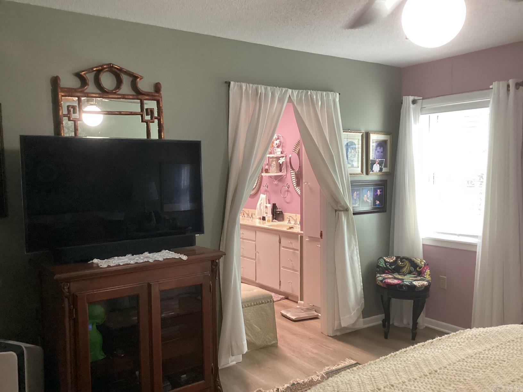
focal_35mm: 31
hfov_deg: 58.4
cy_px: 196
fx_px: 468
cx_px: 262
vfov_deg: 45.4
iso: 320
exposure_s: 1/60
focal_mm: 3.3
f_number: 2.4
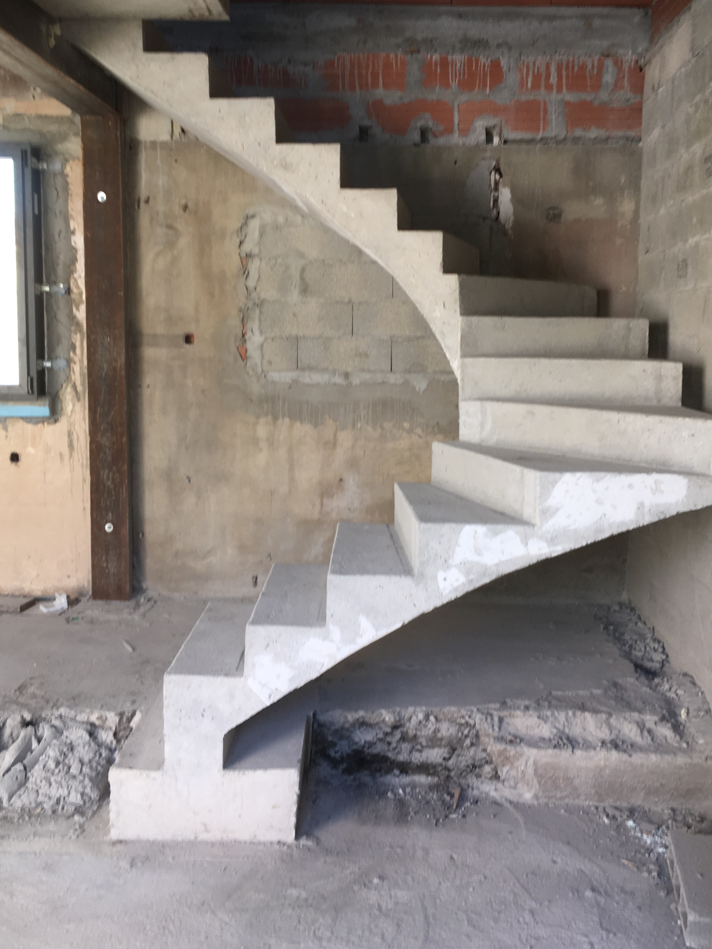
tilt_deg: -6.8
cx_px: 367
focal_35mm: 34
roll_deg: +0.3
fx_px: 932
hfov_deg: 41.8
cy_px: 417
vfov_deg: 53.8
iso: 25
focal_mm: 4.15
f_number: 2.2
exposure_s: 1/50
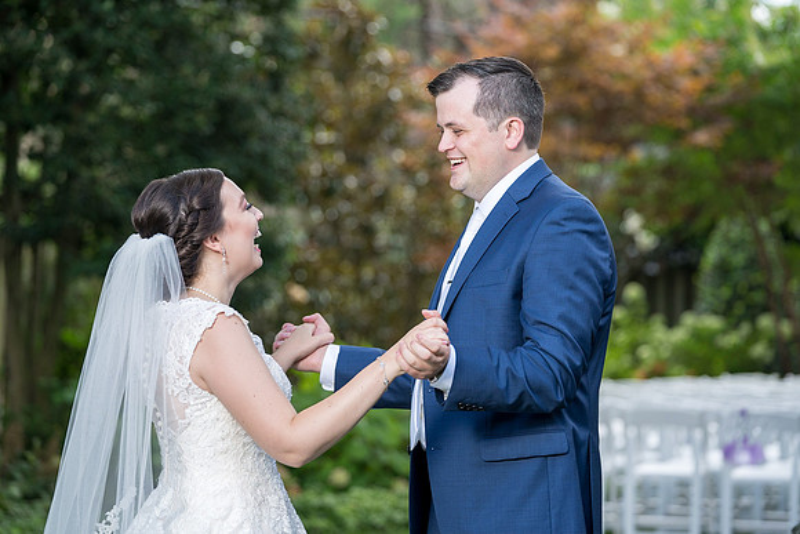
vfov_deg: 10.7
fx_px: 2845
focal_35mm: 128
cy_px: 267
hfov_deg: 16.0
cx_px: 400
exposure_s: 1/200
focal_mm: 128
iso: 100
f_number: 4
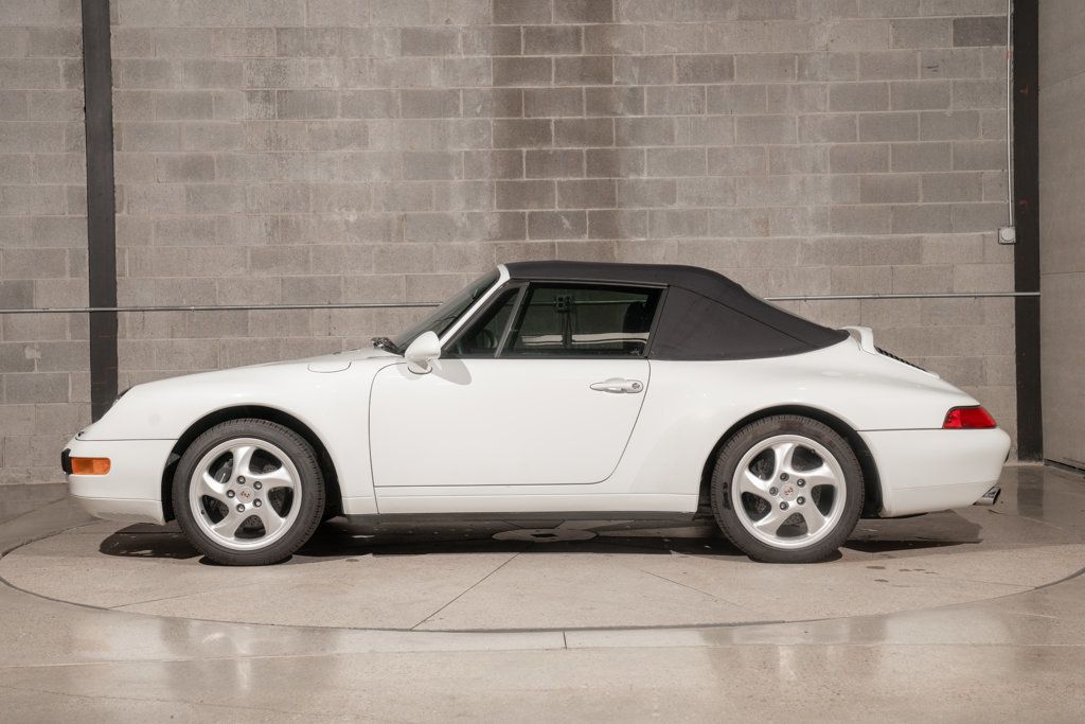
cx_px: 533
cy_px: 316
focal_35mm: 56
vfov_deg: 24.0
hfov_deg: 35.4
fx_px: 1700
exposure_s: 1/60
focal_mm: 50
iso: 250
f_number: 7.1
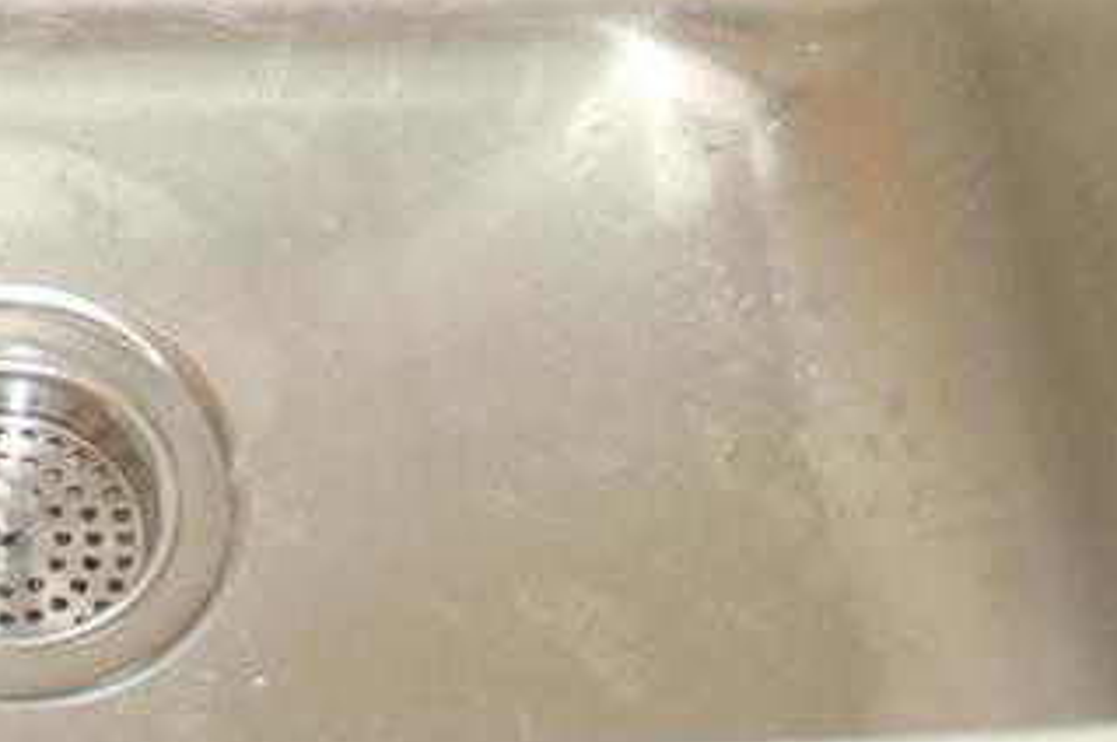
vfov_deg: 12.6
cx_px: -130
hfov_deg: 18.5
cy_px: -166
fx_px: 3286
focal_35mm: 106
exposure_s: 1/60
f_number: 3.8
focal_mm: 22
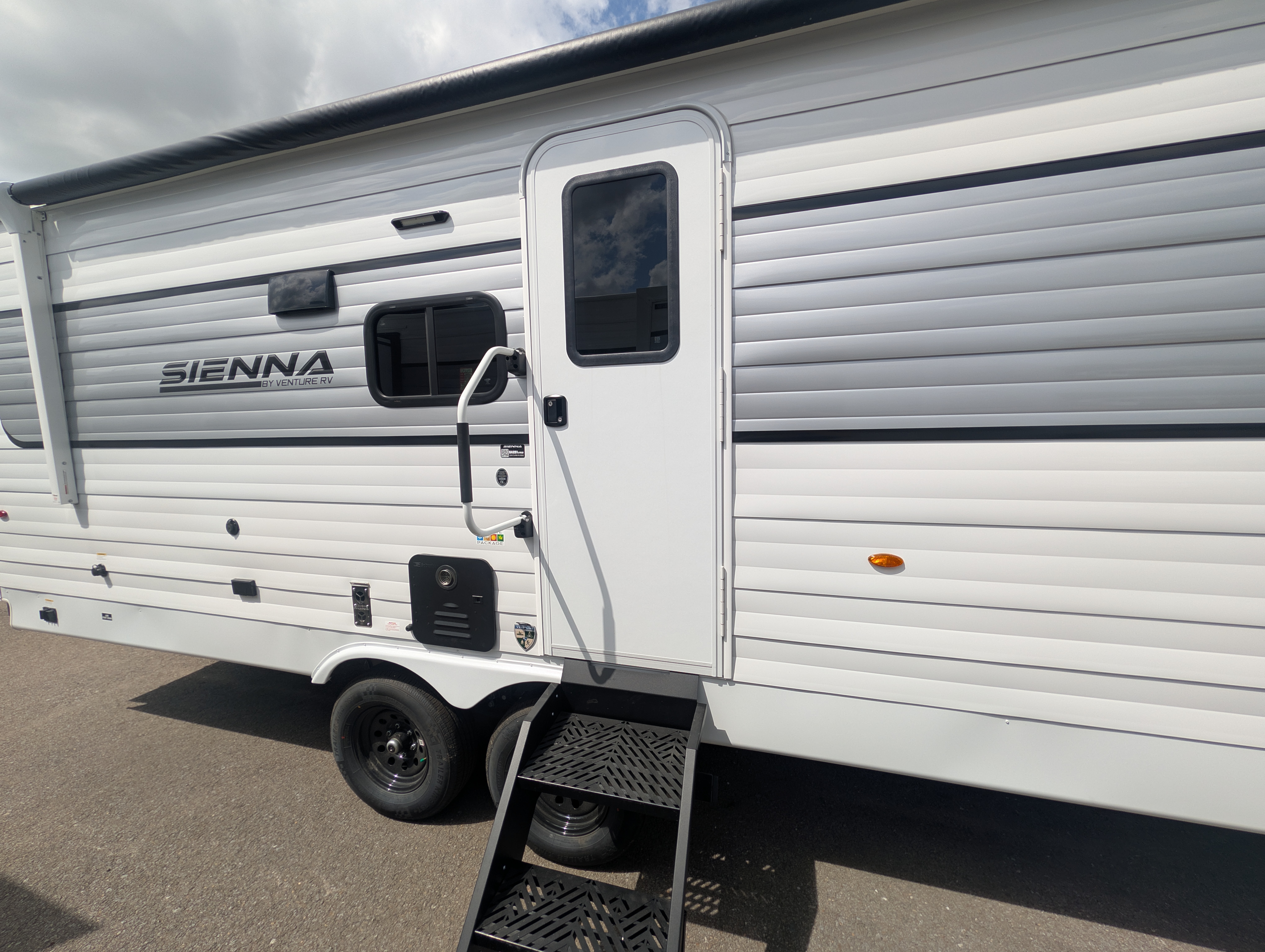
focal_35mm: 12
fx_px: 439
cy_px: 476
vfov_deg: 94.6
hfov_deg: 110.5
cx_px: 632
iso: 50
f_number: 1.7
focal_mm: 2.02
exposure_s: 1/3378
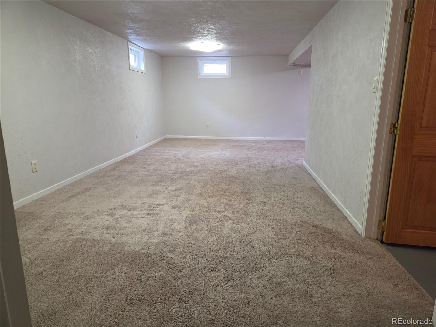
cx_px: 218
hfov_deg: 73.9
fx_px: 290
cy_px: 164
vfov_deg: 58.9
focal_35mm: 23
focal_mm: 5.4
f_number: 1.8
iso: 640
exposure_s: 1/120
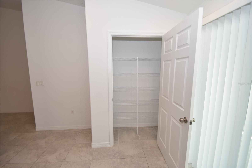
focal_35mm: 15
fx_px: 105
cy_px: 84
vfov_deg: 77.3
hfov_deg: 100.4
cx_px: 126
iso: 200
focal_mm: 10
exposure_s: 1/80
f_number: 4.5
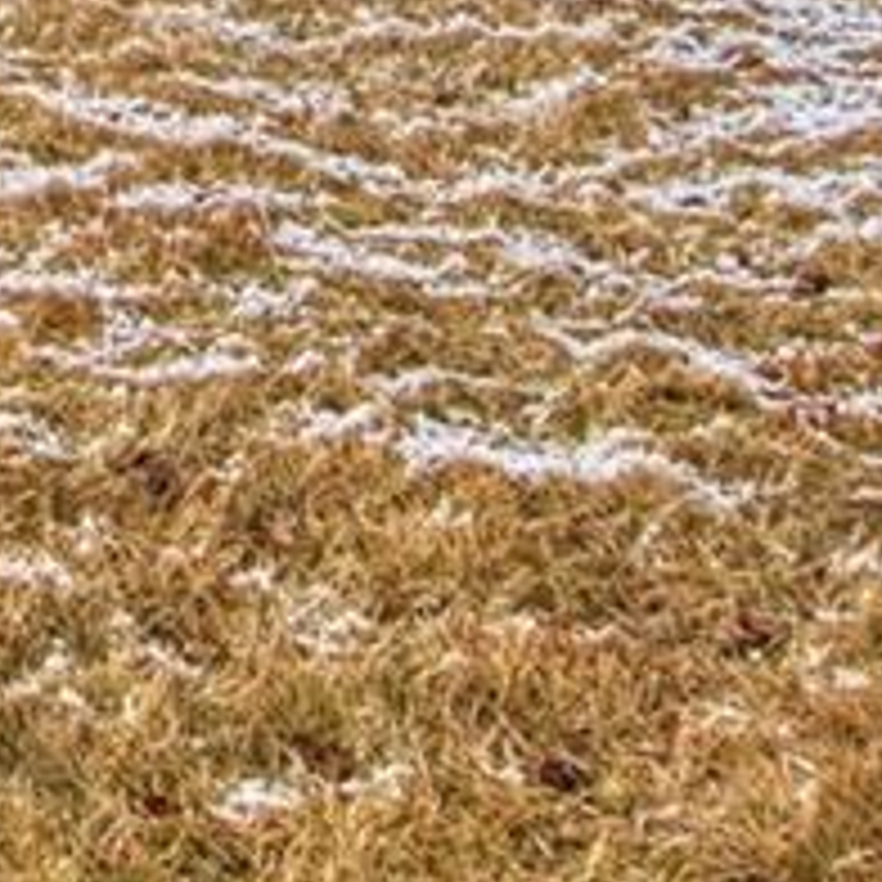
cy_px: -958
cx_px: -576
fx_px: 3200
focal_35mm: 111
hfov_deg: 14.3
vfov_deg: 13.2
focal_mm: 16
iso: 500
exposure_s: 1/2500
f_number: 4
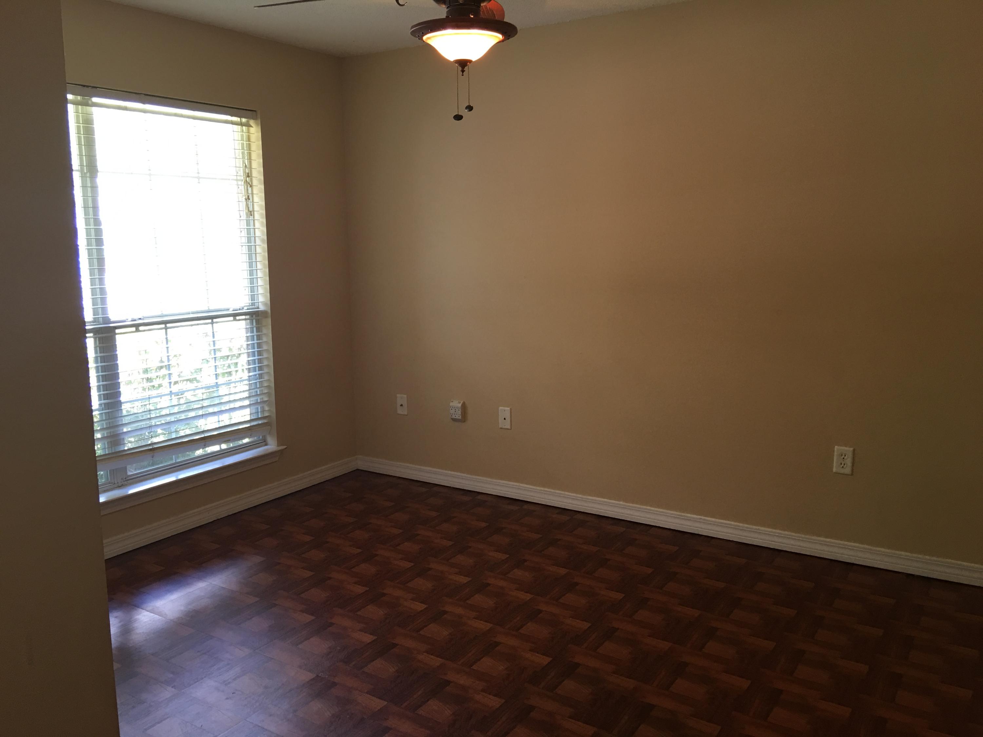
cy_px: 368
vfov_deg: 48.2
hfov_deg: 61.7
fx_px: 824
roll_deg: +0.6
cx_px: 492
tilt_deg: -7.2
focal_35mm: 29
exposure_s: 1/15
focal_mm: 4.15
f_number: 2.2
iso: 32
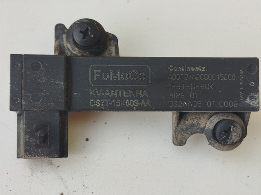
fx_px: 543
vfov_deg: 20.4
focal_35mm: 72
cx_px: 130
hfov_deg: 27.0
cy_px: 98
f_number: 1.7
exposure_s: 1/50
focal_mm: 5.31
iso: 64
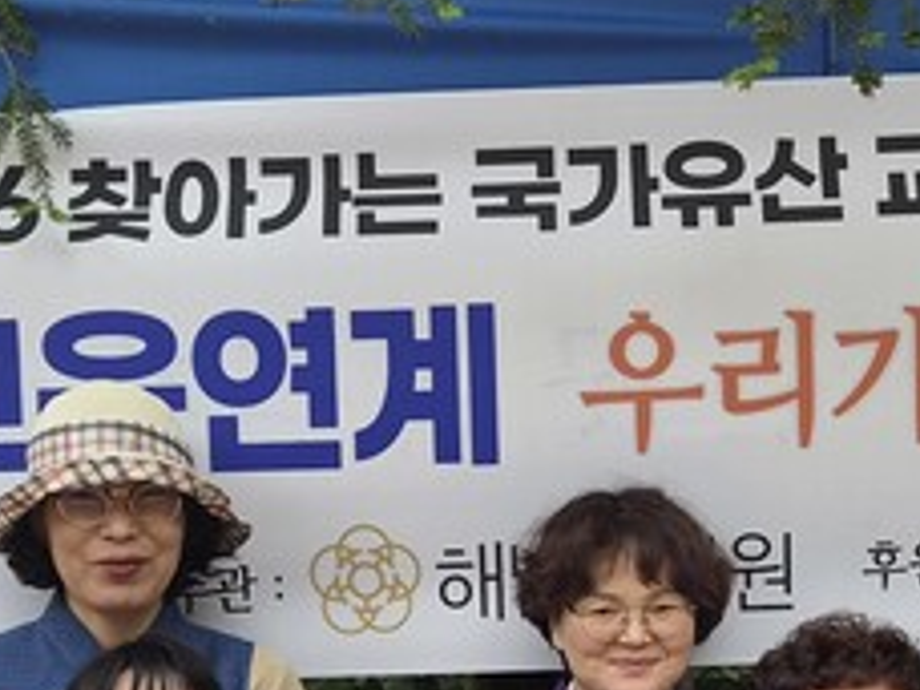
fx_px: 2578
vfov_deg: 15.0
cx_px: 646
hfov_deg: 20.1
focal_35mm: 97
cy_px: 678
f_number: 1.8
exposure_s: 1/359
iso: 50
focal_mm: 5.4
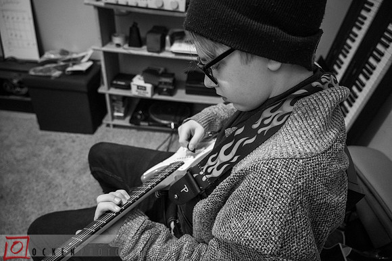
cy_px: 130
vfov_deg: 53.1
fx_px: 261
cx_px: 196
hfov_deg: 73.8
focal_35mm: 24
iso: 2500
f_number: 4
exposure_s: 1/40
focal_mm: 24
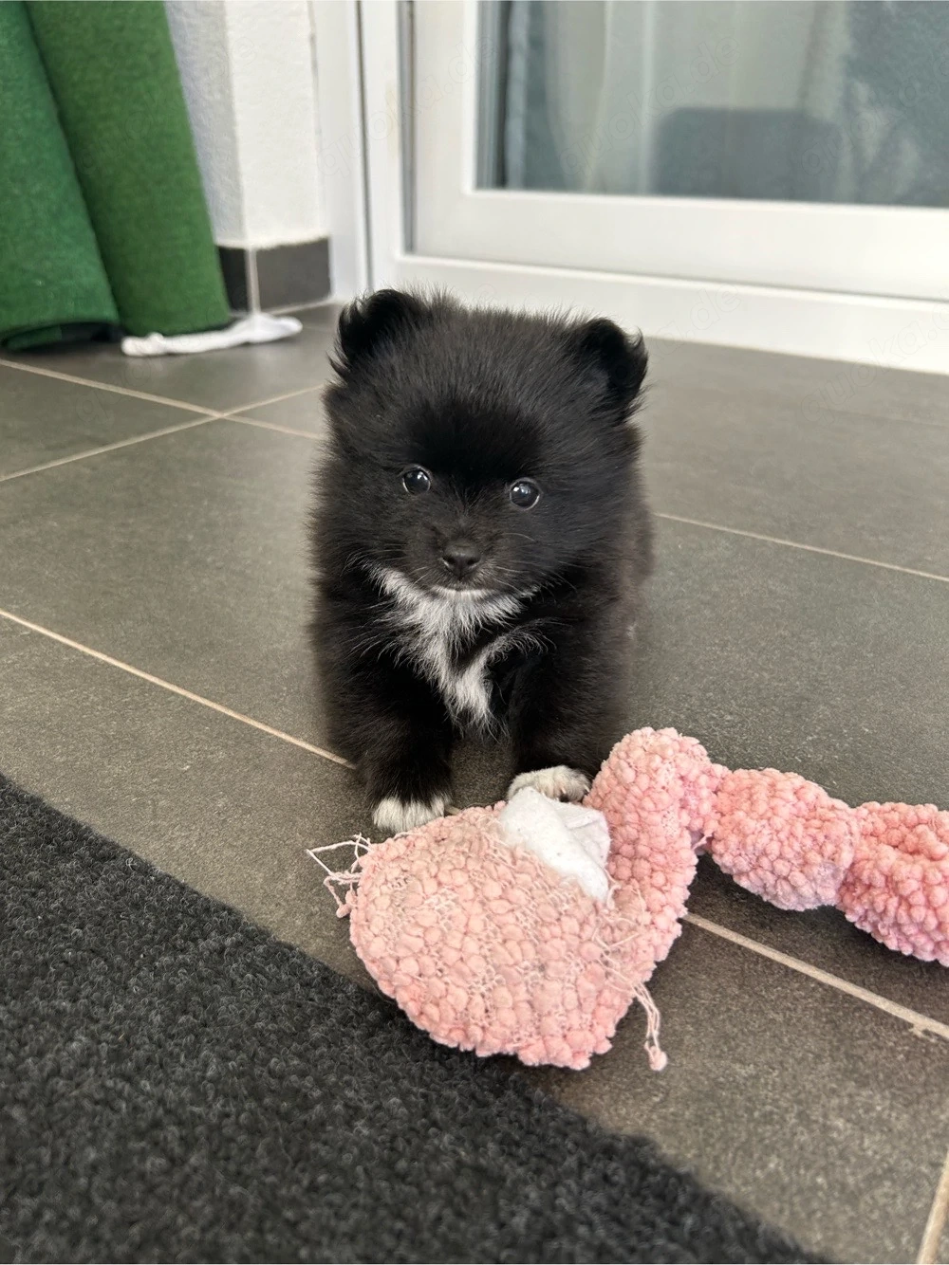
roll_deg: +0.4
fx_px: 951
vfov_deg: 67.3
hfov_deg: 53.0
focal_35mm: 26
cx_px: 474
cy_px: 632
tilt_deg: -29.1
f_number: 1.5
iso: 50
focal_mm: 5.7
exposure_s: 1/121
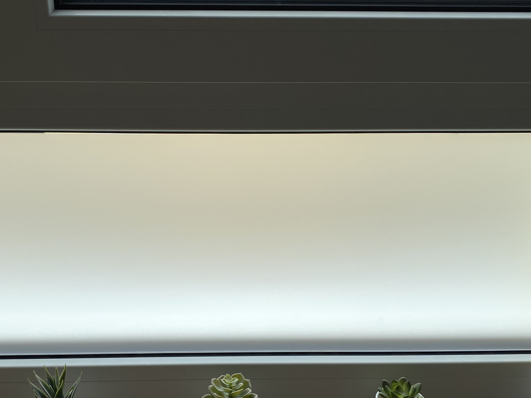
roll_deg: +0.4
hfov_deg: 44.6
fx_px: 644
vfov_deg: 34.1
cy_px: 263
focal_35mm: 42
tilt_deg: -24.2
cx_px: 217
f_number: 1.8
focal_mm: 4.25
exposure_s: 1/1063
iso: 32
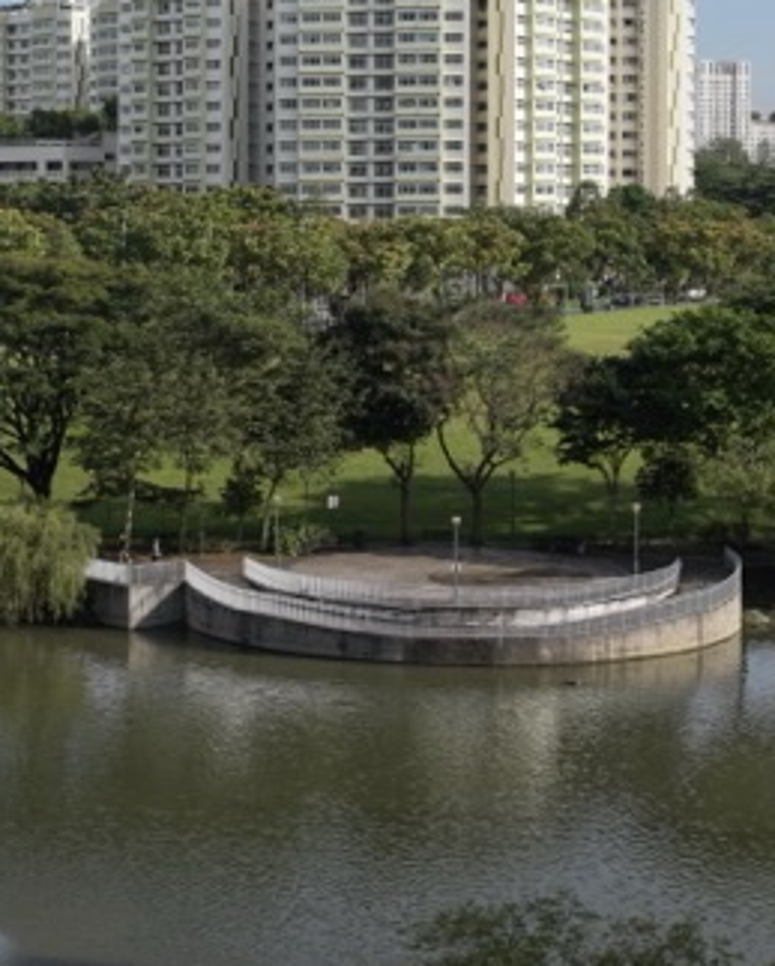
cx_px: 200
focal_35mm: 85
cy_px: 230
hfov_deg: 18.0
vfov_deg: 22.2
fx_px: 2434
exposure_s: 1/1000
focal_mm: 28
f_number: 4.8
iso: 200
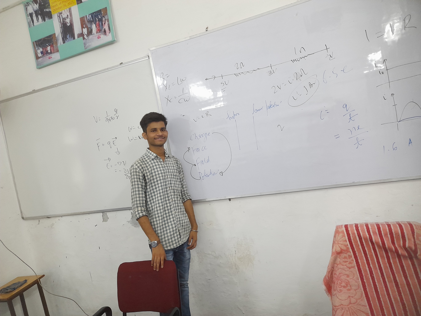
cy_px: 158
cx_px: 210
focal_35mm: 25
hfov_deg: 69.4
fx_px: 304
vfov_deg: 54.9
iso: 400
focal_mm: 4.6
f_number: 2
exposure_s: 1/33
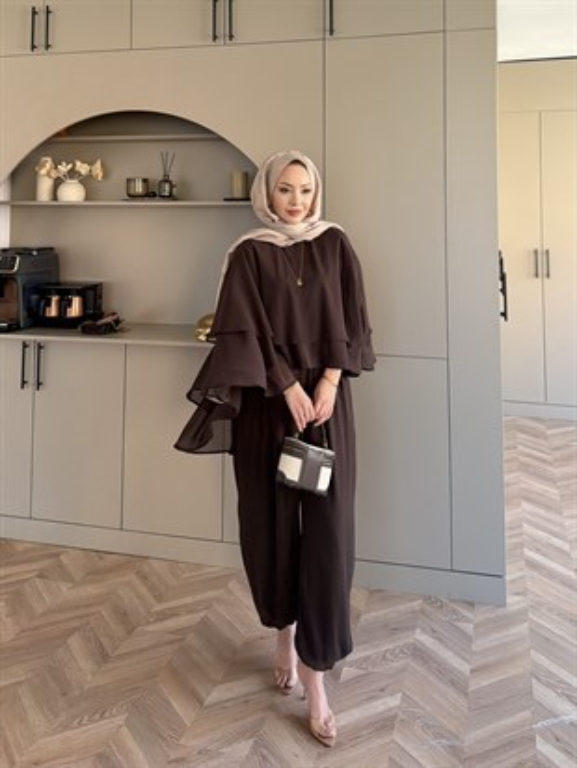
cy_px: 384
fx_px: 533
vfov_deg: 71.6
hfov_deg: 56.8
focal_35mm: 24
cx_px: 288
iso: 320
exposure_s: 1/246
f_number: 1.78
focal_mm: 6.76
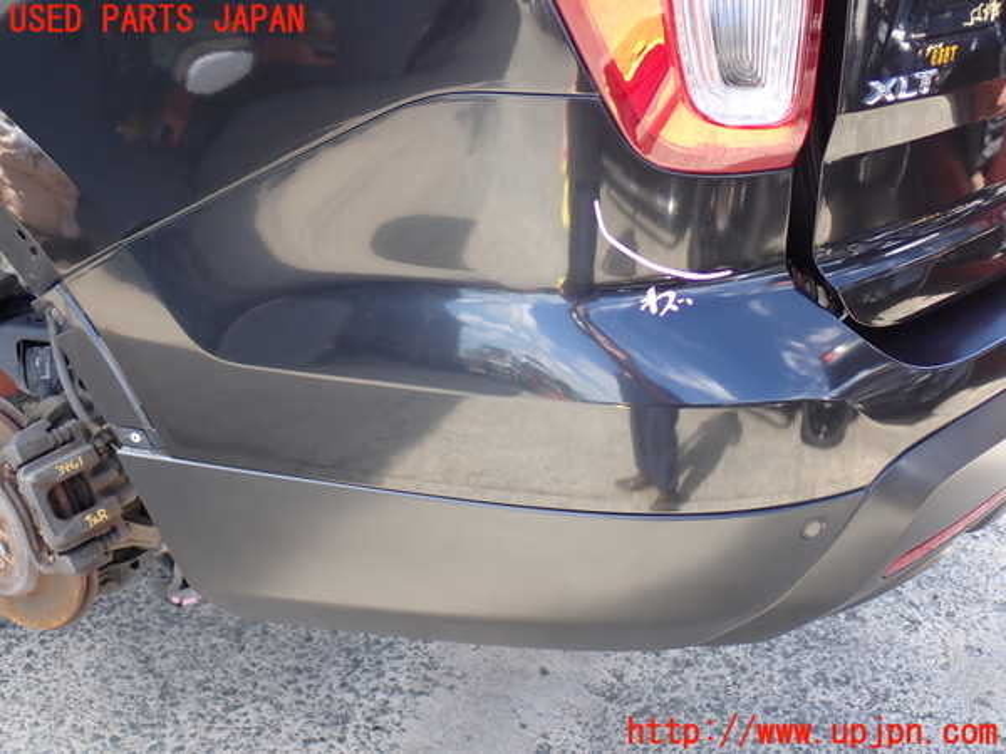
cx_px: 503
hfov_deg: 42.9
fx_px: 1279
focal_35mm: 44
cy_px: 377
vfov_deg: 32.9
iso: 100
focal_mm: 7.84
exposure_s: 1/80
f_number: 2.9
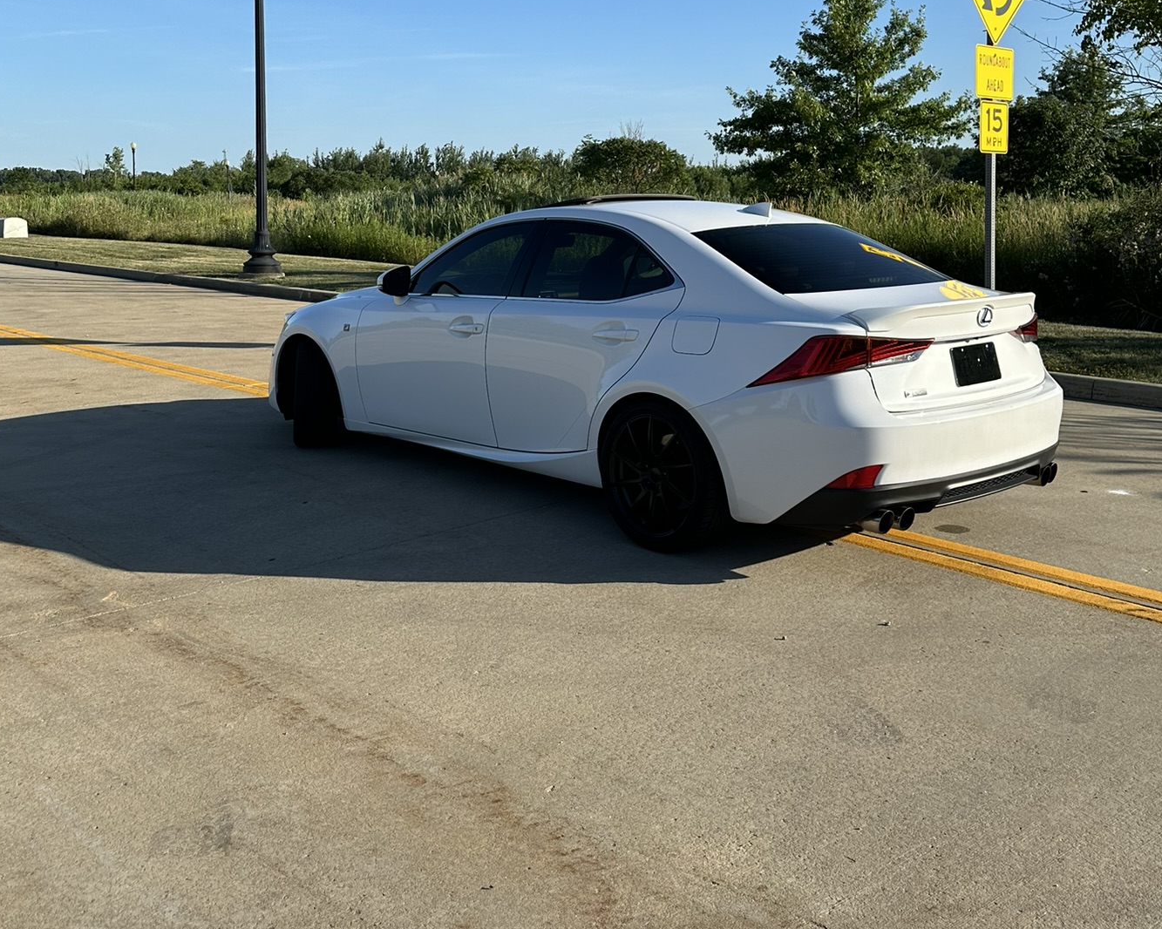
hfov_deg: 50.3
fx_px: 1238
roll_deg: -0.8
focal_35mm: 36
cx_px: 620
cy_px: 280
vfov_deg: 40.4
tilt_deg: -2.8
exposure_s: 1/3717
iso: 80
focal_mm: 6.86
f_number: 1.78
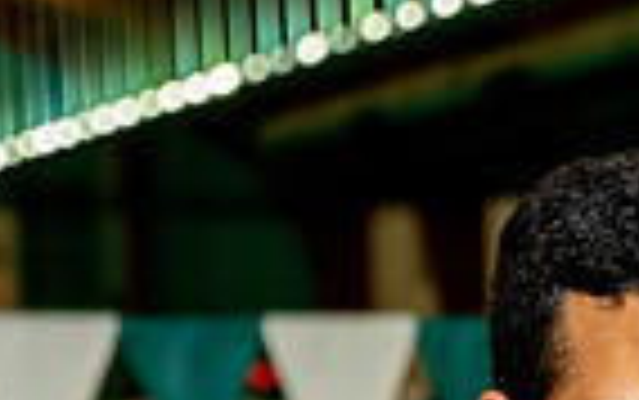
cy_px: 921
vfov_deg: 6.0
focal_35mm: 213
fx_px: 3712
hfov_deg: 9.8
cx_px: 580
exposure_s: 1/250
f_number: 4
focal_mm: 66
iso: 1600
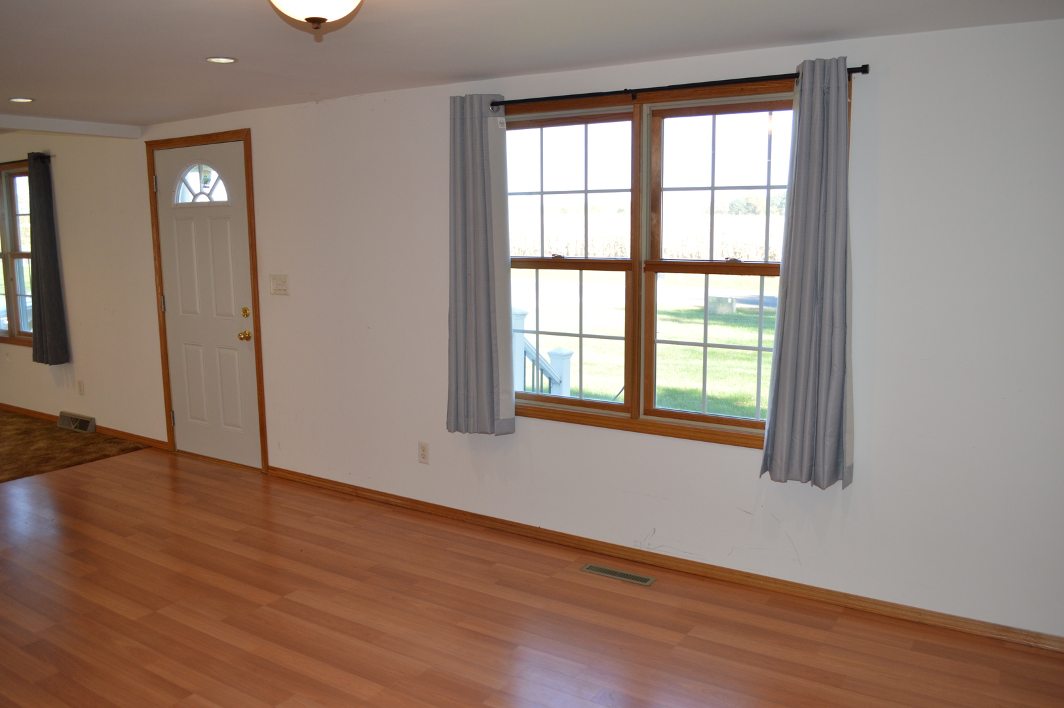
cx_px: 532
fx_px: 797
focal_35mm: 27
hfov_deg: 67.4
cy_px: 354
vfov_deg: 47.9
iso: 400
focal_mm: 18
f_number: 4
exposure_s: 1/100
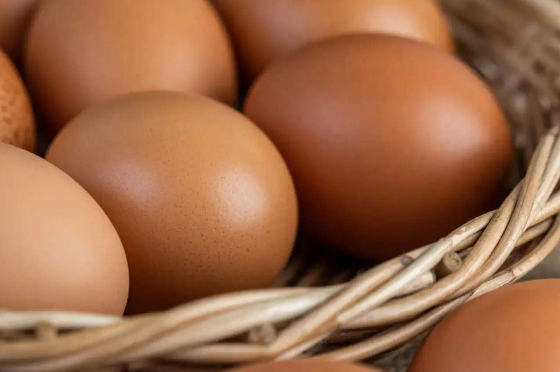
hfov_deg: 16.8
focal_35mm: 121
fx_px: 1881
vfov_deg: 11.3
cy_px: 254
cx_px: 451
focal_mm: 60
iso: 100
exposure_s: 1/100
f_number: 5
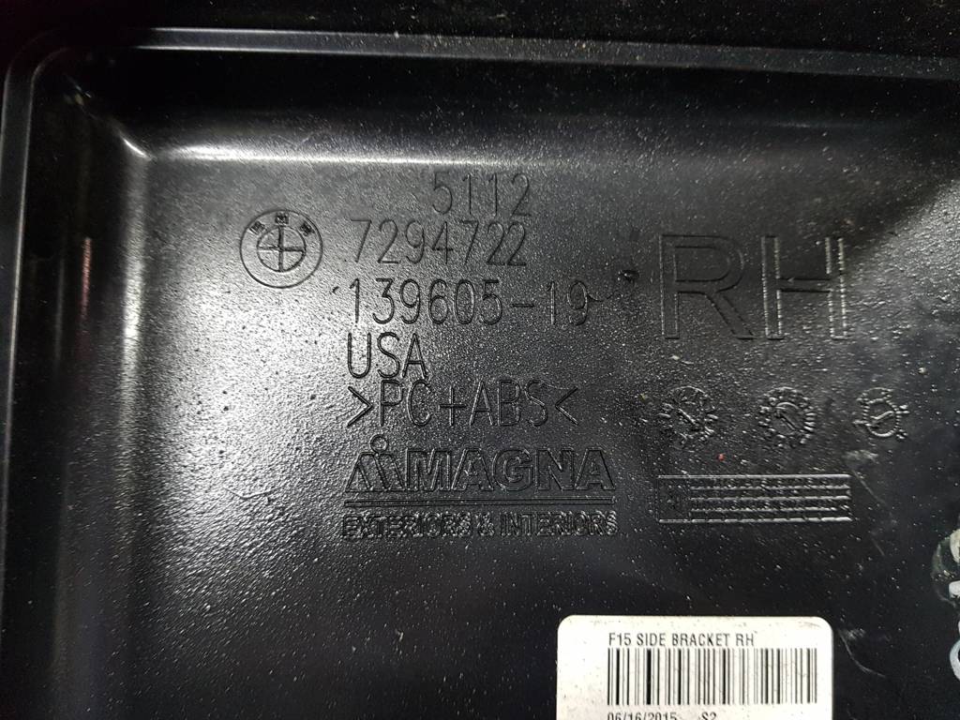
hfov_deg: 67.3
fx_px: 721
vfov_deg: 53.1
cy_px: 360
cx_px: 480
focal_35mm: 26
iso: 160
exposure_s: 1/33
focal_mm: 4.2
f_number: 1.7
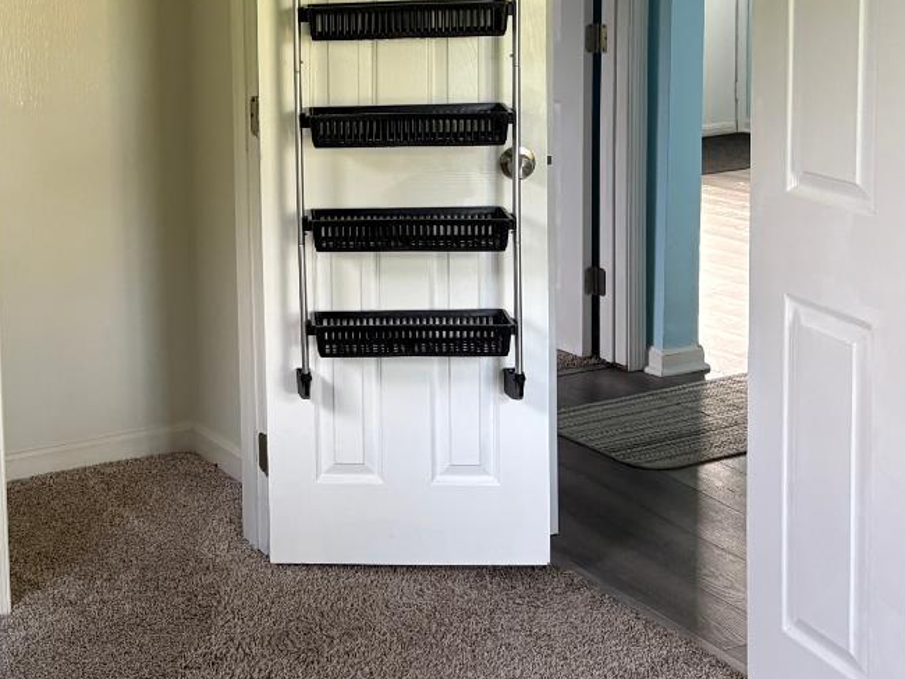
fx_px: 1569
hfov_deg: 30.9
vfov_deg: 24.0
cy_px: 119
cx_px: 118
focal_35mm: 60
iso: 200
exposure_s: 1/60
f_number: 1.6
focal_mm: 5.96
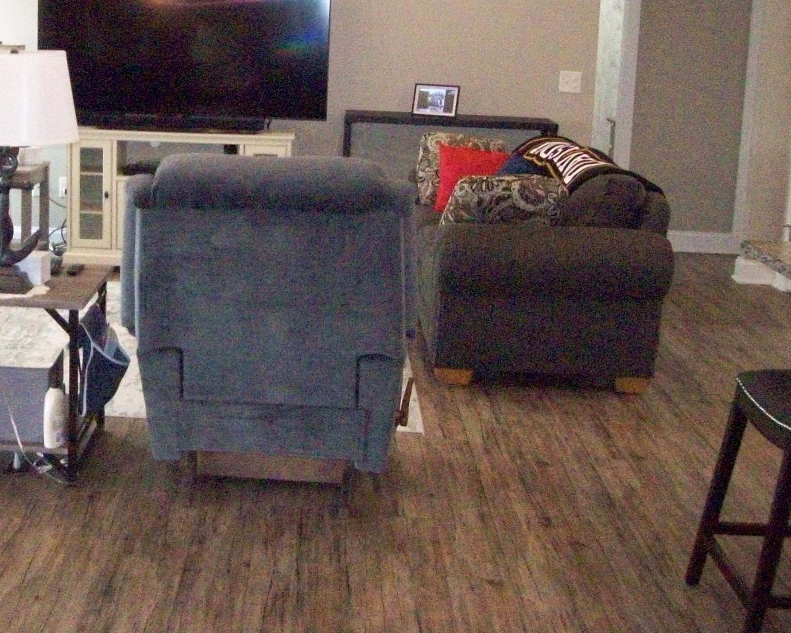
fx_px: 1311
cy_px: 226
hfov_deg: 32.7
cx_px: 172
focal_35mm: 56
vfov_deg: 27.0
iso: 800
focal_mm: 6
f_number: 2.7
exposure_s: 1/128
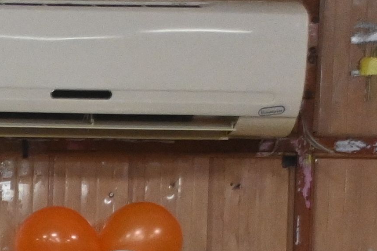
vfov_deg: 5.1
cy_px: 743
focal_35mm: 258
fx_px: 2700
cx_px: -789
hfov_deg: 7.1
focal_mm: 26.5
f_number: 3.8
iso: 1800
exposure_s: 1/125
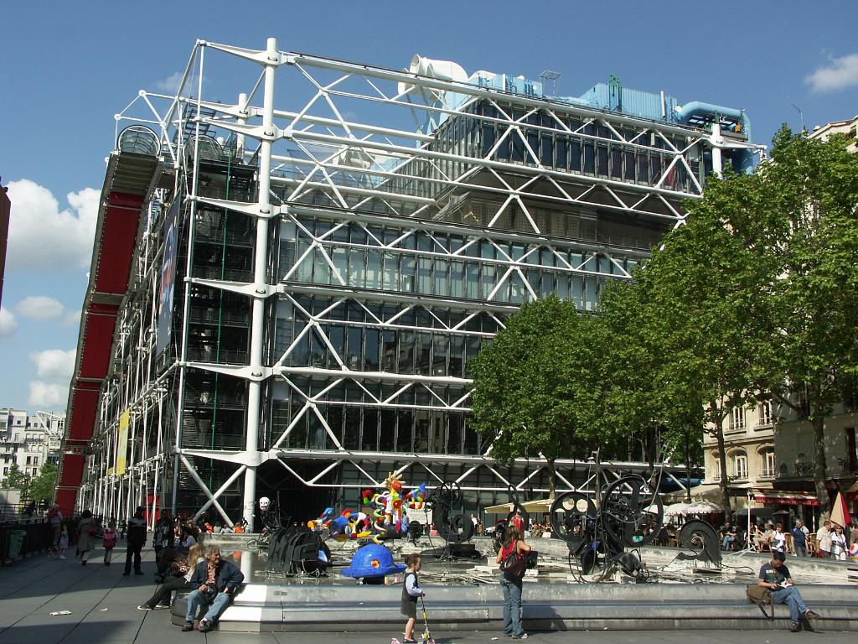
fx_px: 991
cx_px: 429
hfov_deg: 46.8
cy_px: 322
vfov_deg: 36.0
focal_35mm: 40
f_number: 7.1
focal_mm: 10.2
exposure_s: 1/320
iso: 64
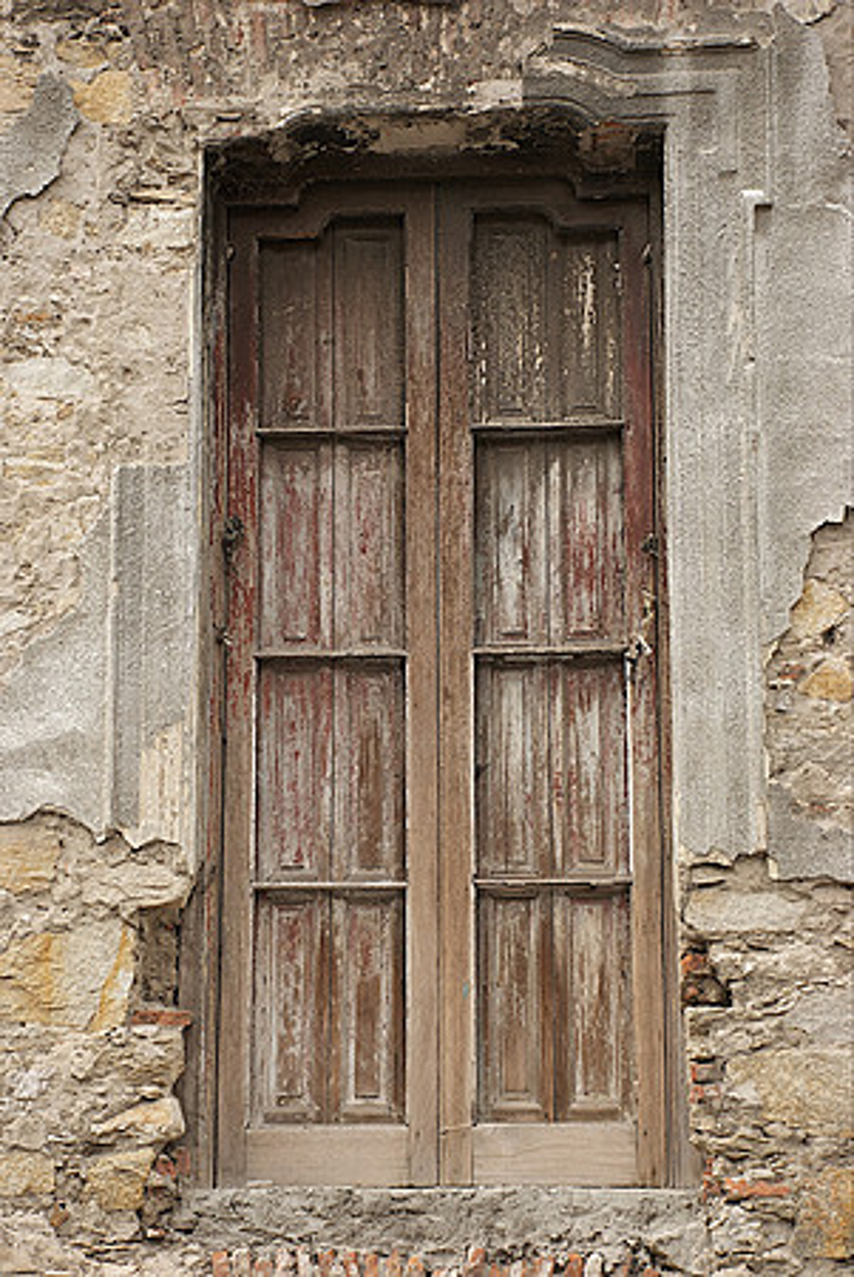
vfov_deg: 23.4
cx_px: 427
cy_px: 638
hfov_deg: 15.7
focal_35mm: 87
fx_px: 3088
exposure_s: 1/80
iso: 100
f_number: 5.3
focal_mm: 58
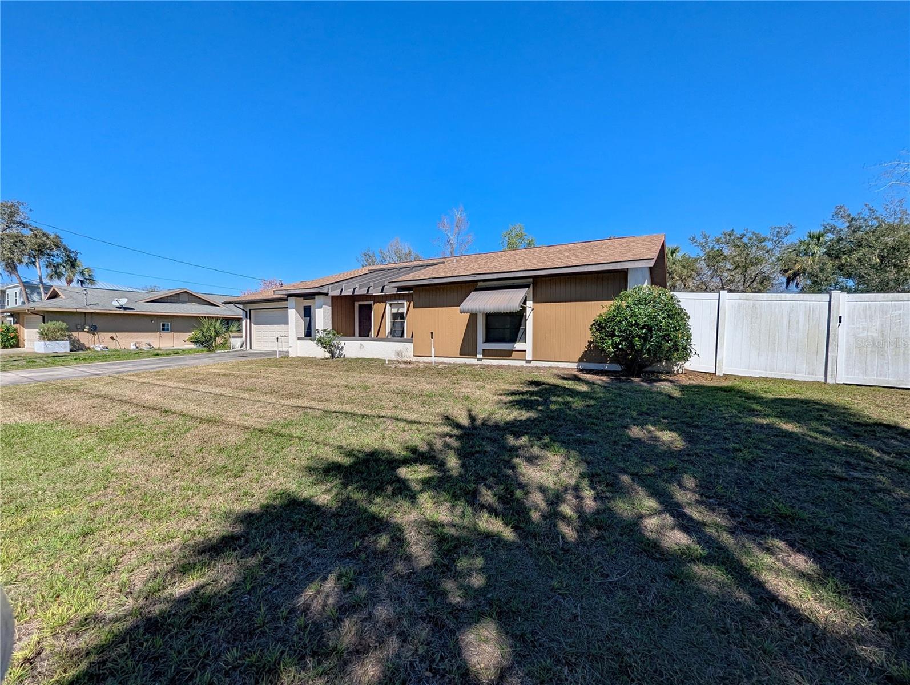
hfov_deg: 106.1
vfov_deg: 90.1
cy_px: 342
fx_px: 342
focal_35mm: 13
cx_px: 455
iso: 47
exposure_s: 1/1916
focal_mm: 1.95
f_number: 2.2
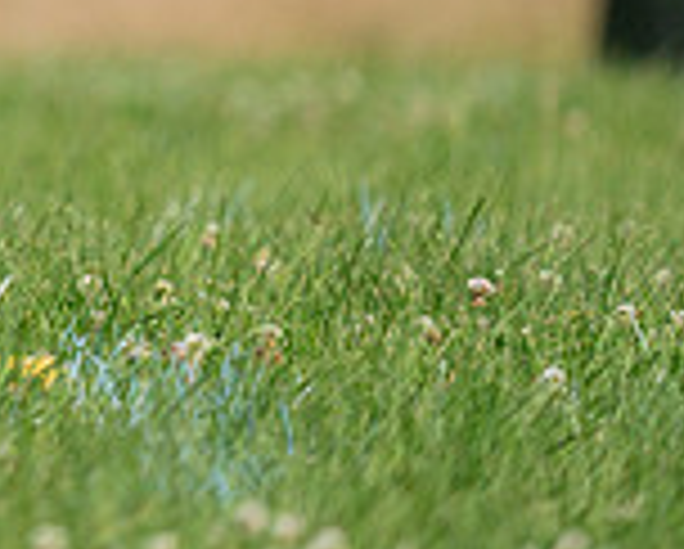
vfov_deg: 0.9
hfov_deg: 1.2
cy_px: -259
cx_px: -585
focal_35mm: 1658
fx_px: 33607
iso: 500
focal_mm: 463
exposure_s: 1/4000
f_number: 6.3
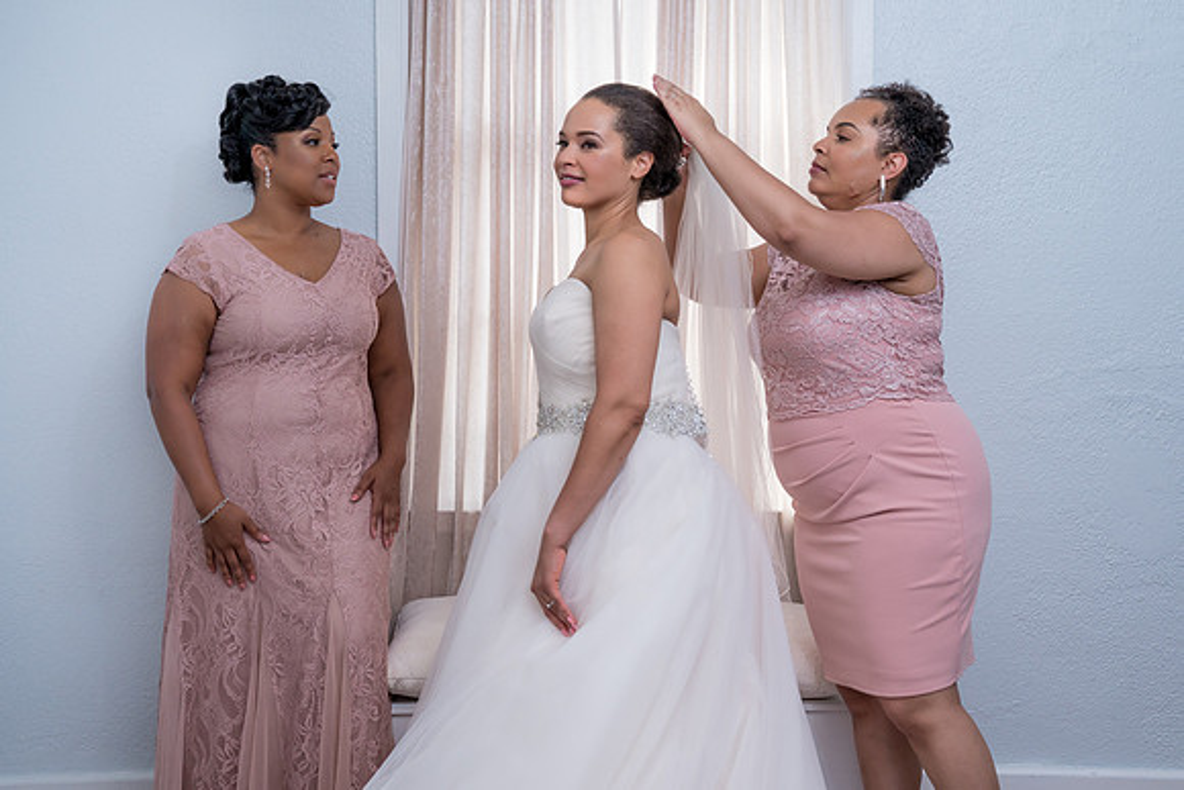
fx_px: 1648
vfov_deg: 26.9
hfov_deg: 39.5
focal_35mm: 50
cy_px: 357
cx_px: 656
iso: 1250
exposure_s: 1/160
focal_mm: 45
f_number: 6.3
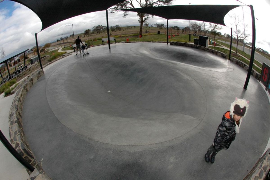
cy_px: 90
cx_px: 135
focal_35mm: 16
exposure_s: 1/500
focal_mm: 10.5
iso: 800
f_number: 14
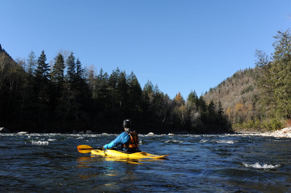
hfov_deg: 54.5
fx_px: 283
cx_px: 146
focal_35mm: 35
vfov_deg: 37.8
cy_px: 96
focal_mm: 35
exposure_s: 1/500
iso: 200
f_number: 7.1
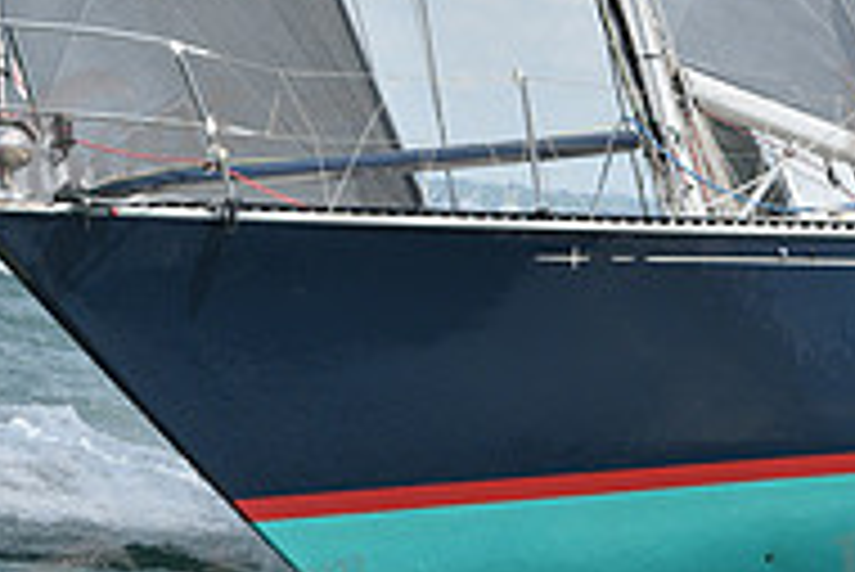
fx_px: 5942
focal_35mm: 250
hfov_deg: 8.2
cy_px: 336
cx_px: 603
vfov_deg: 5.5
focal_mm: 82
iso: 250
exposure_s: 1/1250
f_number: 6.3
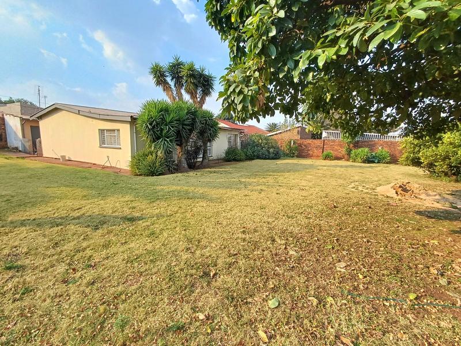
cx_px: 230
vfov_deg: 78.1
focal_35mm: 16
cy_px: 173
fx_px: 213
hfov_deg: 94.5
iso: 40
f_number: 2.2
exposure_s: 1/667
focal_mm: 1.64
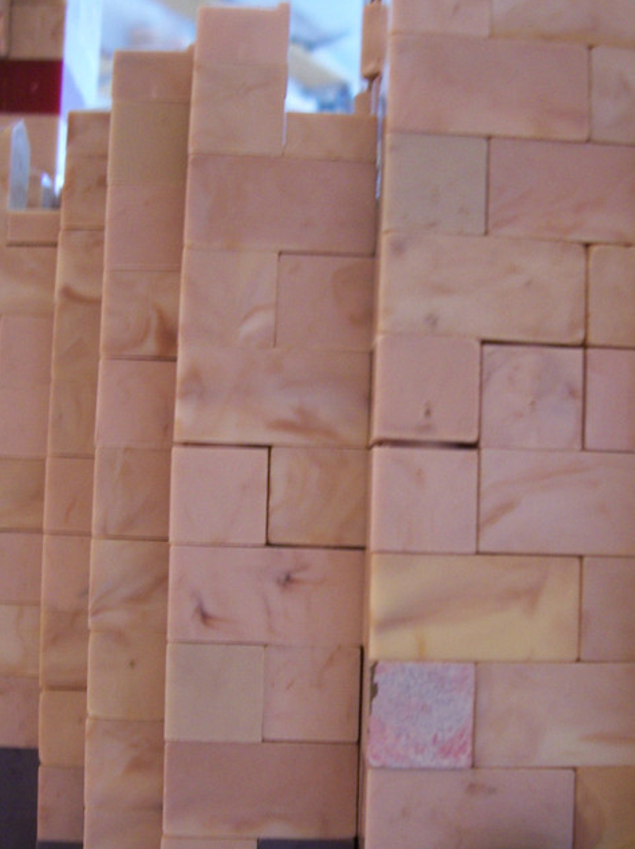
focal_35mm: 43
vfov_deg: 43.8
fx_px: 1053
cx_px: 366
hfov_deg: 33.5
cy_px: 467
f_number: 2.7
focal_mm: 5.6
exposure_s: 1/15
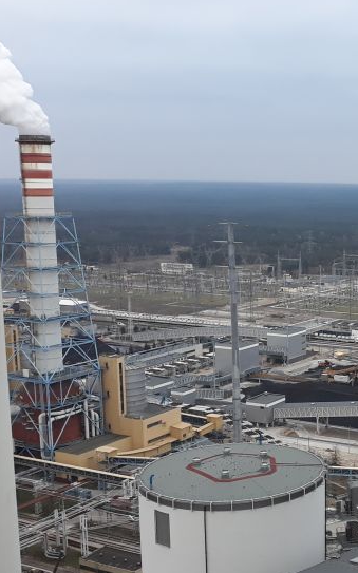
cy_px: 326
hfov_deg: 22.5
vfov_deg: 37.5
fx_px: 844
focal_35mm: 54
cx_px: 402
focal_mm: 3.71
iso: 64
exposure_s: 1/120
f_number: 1.7
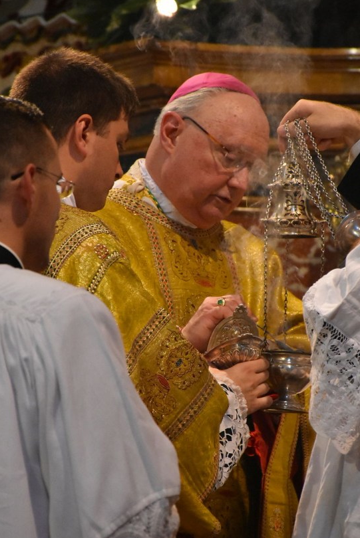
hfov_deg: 4.9
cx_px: 185
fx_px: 4194
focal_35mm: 280
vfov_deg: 7.4
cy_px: 321
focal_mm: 140
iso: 5000
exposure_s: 1/200
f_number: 5.6
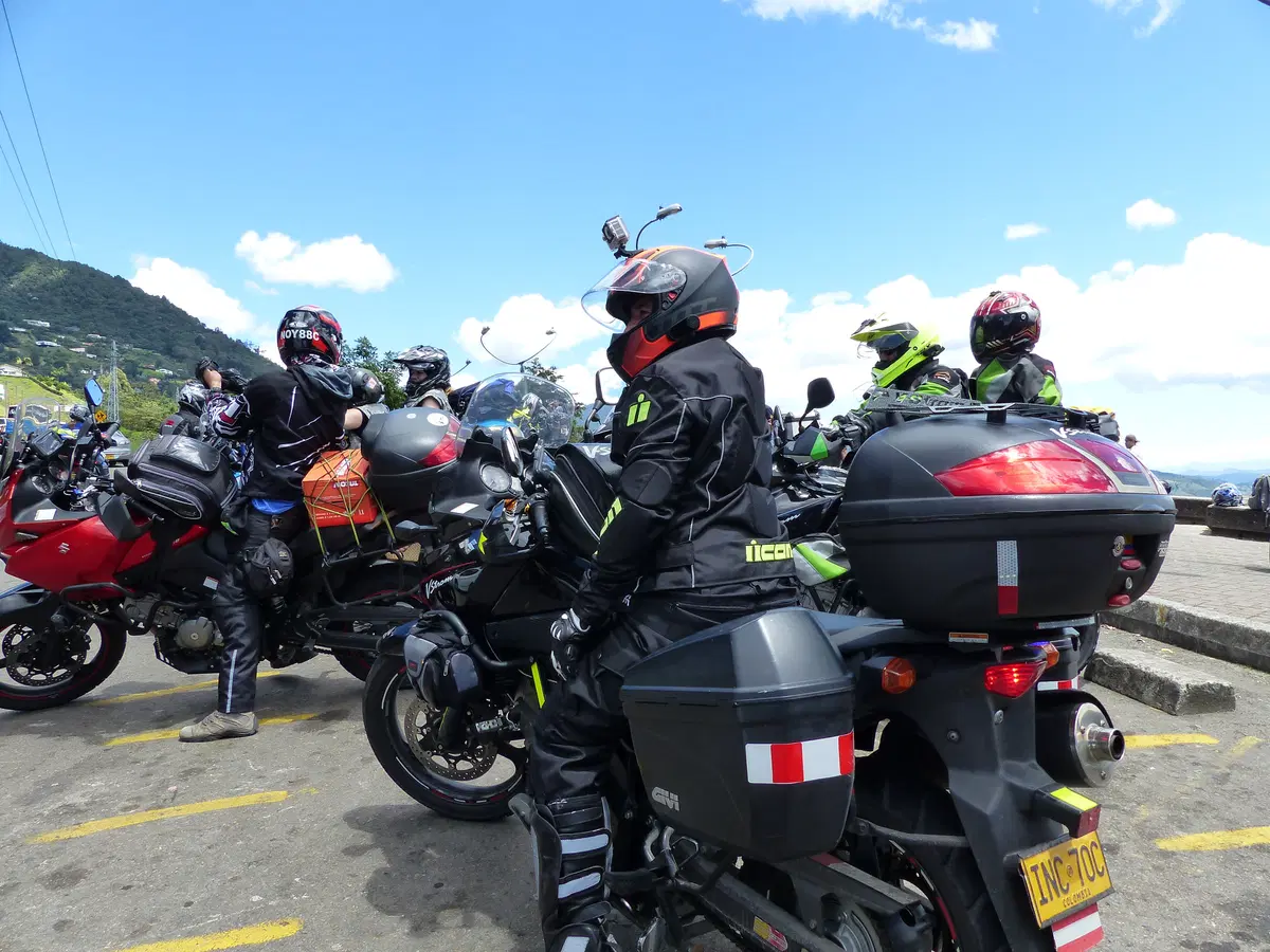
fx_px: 917
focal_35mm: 25
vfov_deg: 54.9
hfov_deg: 69.4
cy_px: 476
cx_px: 635
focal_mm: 4.5
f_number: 4
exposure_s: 1/320
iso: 160
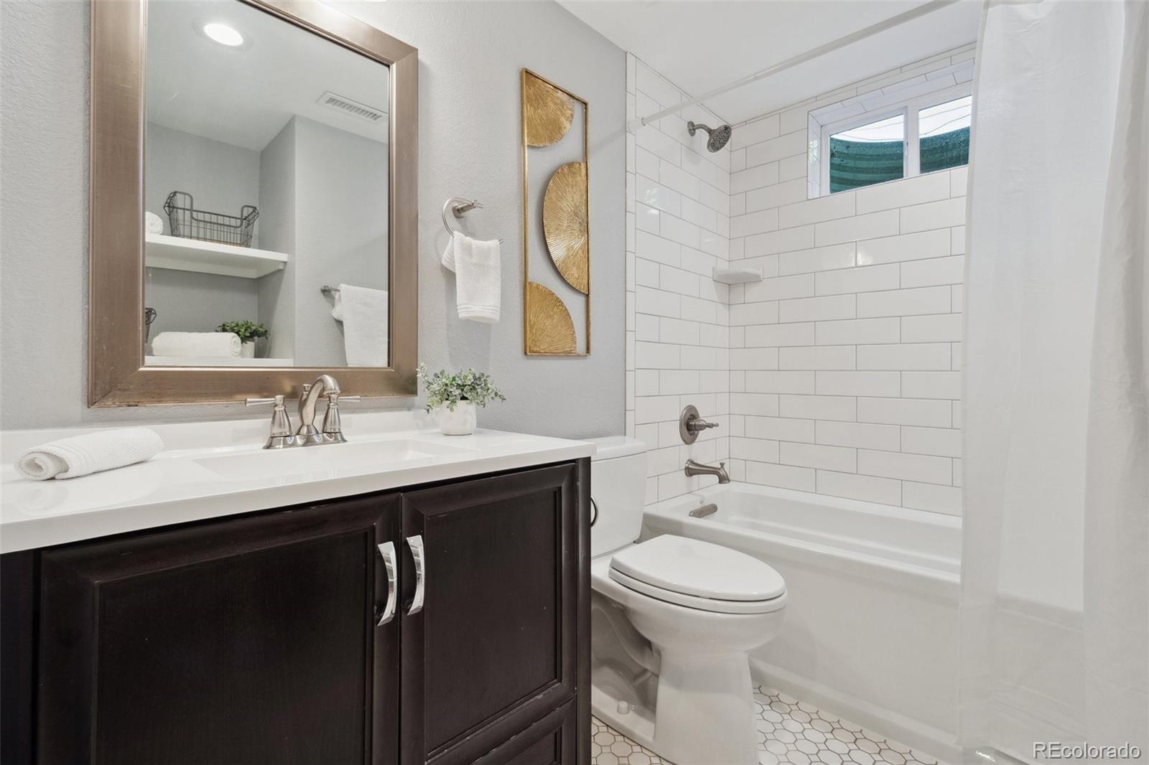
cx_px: 574
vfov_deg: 77.3
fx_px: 479
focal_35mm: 15
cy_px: 382
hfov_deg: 100.4
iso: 400
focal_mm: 10
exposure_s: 1/15
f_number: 8
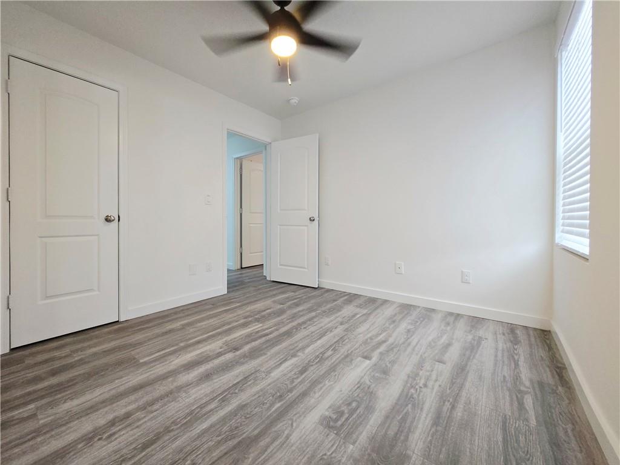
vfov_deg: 89.9
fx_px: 233
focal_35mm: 13
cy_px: 232
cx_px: 310
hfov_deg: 106.2
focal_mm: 1.7
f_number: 2.2
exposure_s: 1/60.2
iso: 80
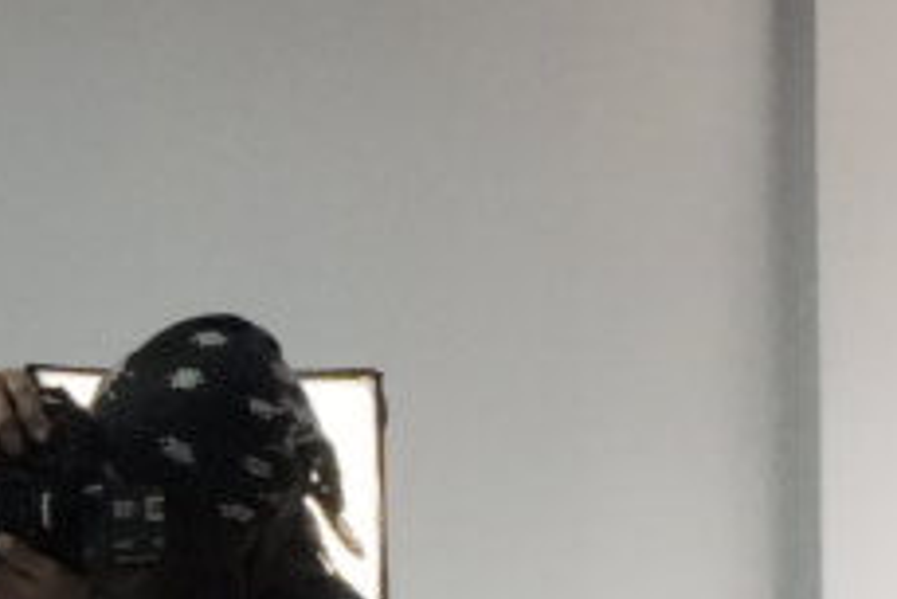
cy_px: 814
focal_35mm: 212
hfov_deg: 9.7
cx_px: 509
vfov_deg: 6.4
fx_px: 5285
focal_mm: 30
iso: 16000
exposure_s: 1/320
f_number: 16
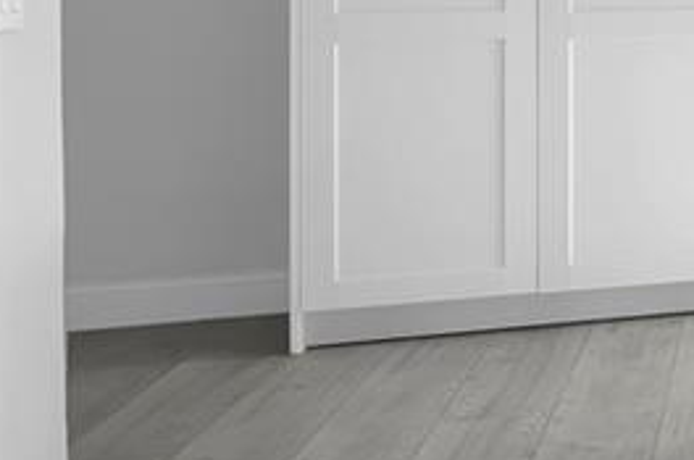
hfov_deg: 13.9
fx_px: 1751
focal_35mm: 91
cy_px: -41
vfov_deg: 14.6
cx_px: 1748
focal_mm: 15
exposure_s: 1/40
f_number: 8
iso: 200
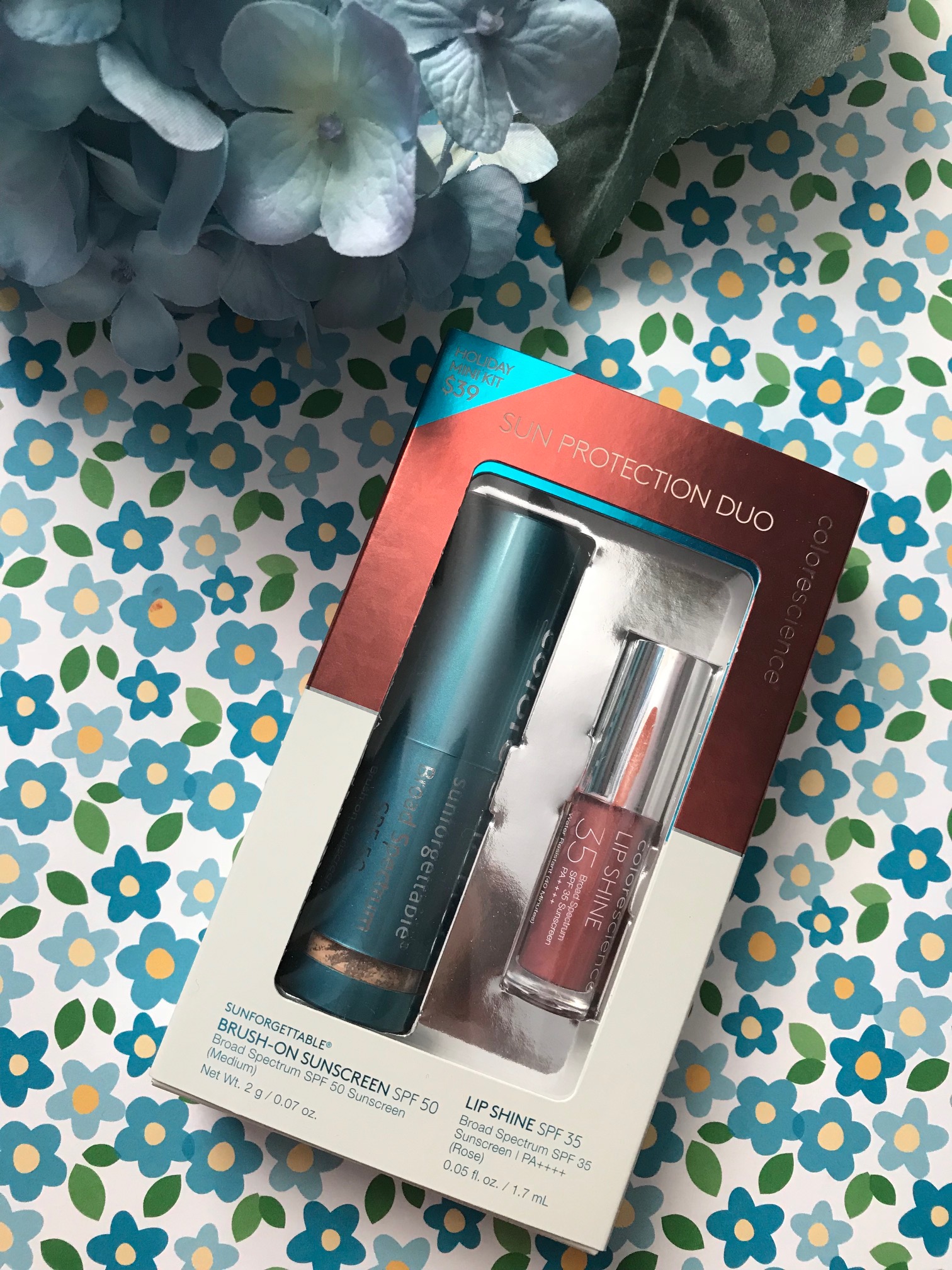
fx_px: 1027
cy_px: 635
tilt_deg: -83.5
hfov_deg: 49.7
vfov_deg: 63.4
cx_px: 476
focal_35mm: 28
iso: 32
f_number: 1.8
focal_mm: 3.99
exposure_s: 1/30
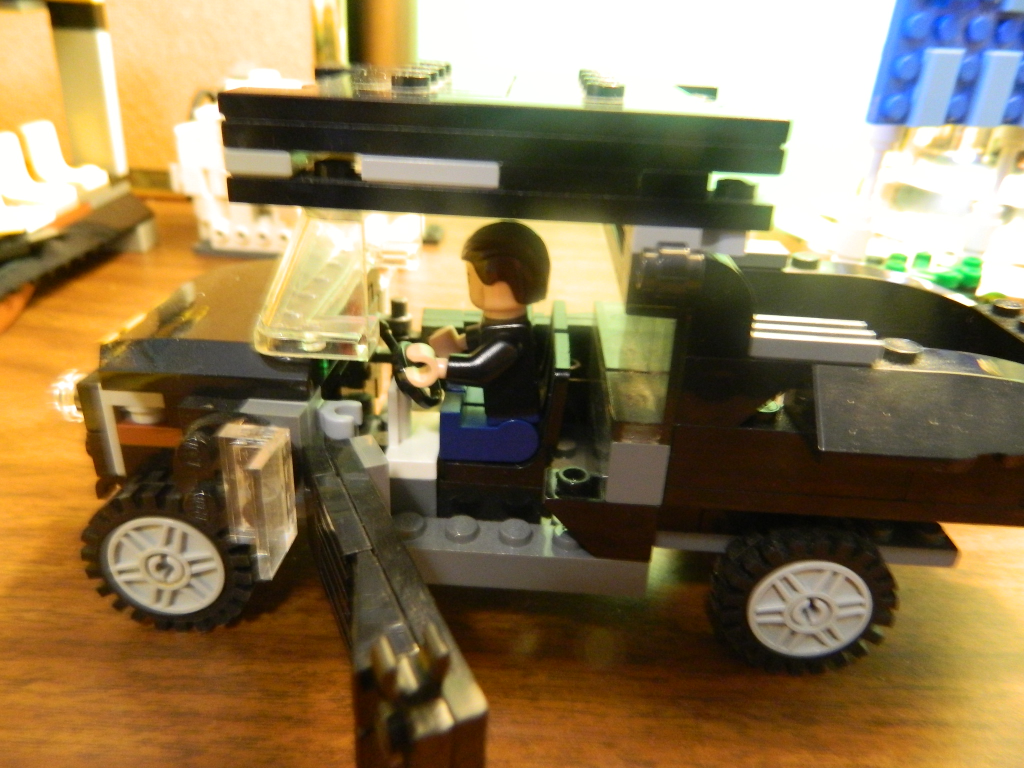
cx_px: 512
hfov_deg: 69.4
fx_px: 740
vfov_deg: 54.9
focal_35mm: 25
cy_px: 384
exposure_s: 1/8
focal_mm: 4.5
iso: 400
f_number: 3.1
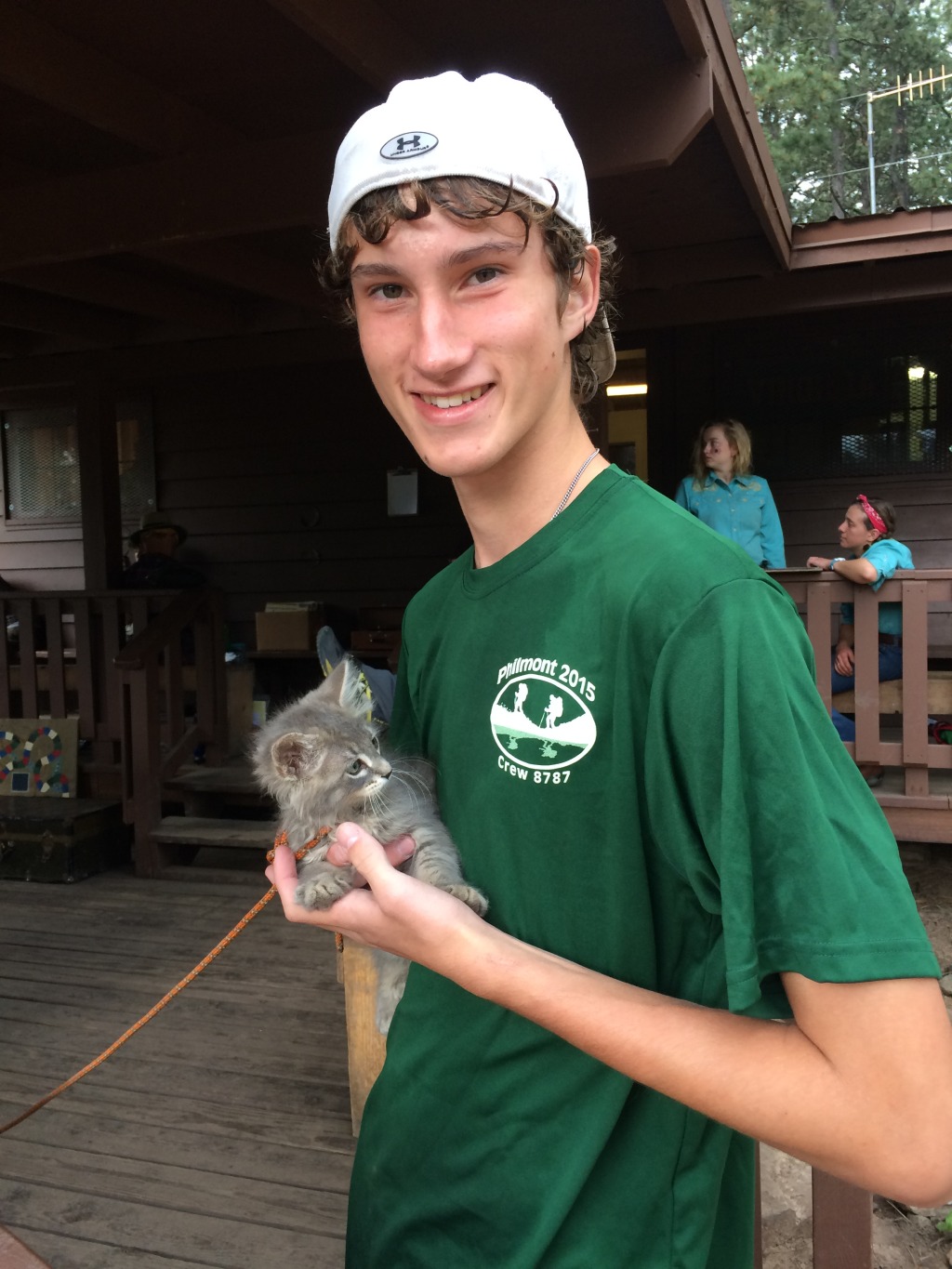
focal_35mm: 29
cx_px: 476
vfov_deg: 61.7
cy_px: 634
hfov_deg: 48.2
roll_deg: +1.6
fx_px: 1063
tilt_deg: -3.9
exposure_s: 1/40
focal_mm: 4.15
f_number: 2.2
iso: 40
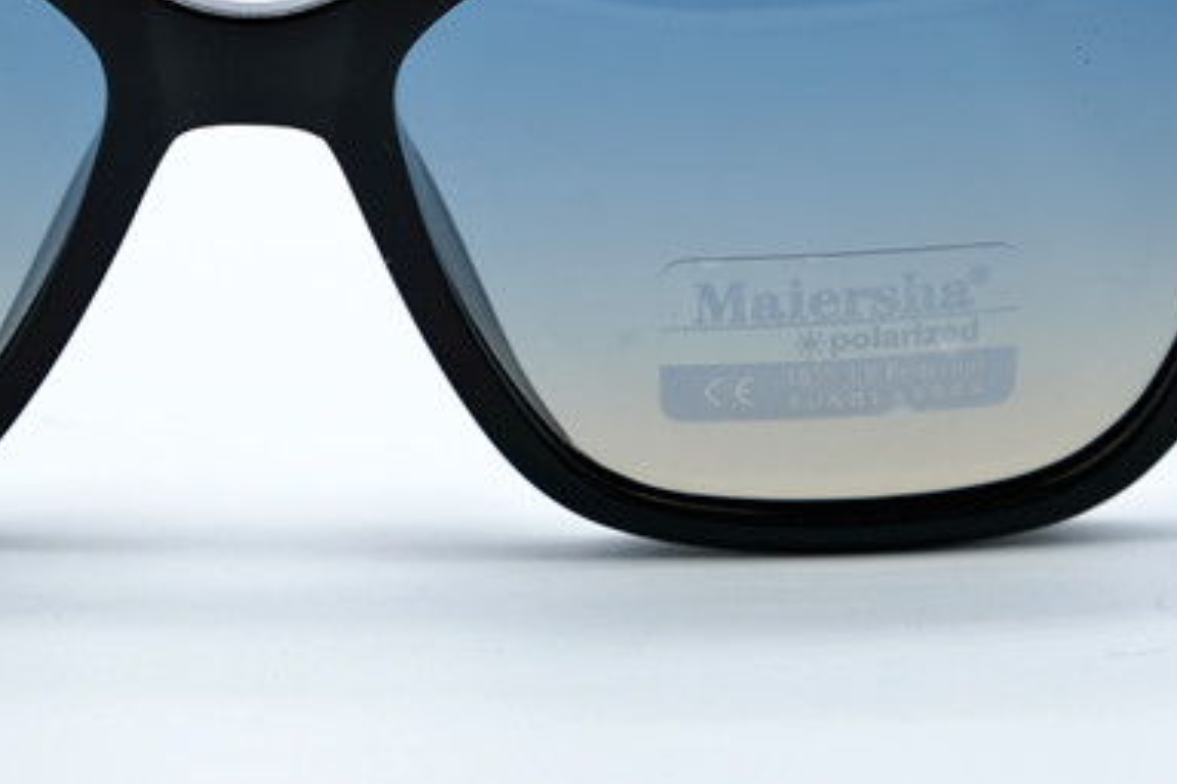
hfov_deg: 12.9
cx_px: 251
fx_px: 5198
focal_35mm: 159
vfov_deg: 8.6
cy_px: 132
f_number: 5.6
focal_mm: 40.7
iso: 160
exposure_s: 1/180
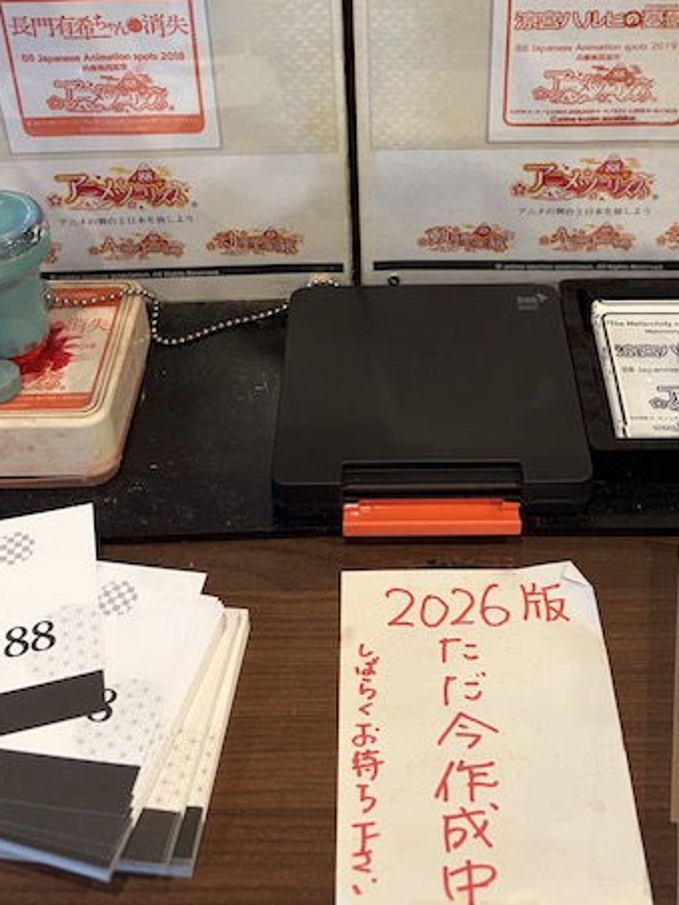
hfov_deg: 31.5
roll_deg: +1.2
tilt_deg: -34.3
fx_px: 1203
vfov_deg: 39.7
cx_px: 383
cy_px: 190
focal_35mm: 46
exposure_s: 1/60
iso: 160
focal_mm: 5.96
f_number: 1.6
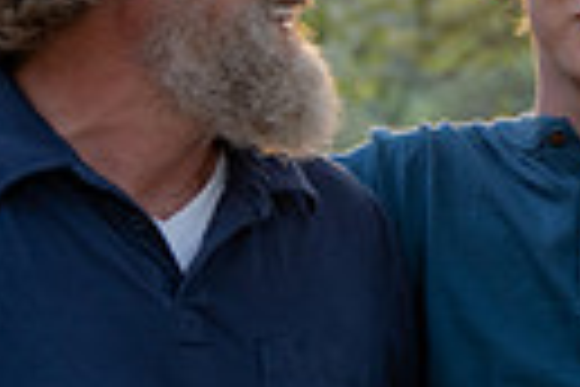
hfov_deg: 12.4
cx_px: 872
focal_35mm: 158
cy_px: 83
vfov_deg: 8.7
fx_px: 2545
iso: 250
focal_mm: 35
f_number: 2.8
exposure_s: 1/100
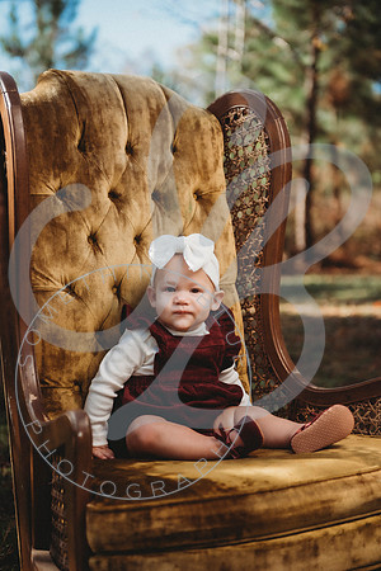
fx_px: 1111
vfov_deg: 28.8
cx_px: 190
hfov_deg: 19.5
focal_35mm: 70
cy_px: 286
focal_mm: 70
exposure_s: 1/500
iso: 100
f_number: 2.8
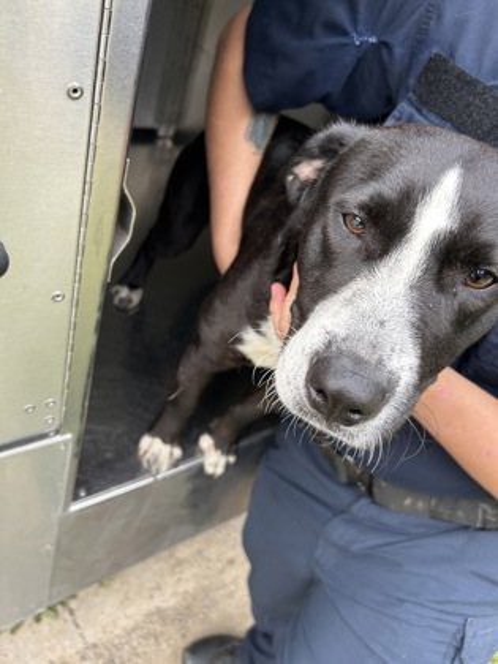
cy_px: 332
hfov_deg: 53.1
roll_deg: -20.9
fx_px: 499
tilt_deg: -37.8
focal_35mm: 26
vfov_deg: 67.3
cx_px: 249
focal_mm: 5.7
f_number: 1.5
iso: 100
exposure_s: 1/121
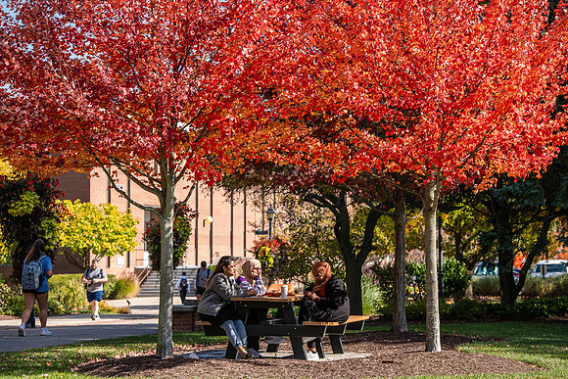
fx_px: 1767
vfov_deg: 12.2
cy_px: 190
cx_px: 284
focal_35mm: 112
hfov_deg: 18.3
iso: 160
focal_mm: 112
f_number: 5.6
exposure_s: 1/250
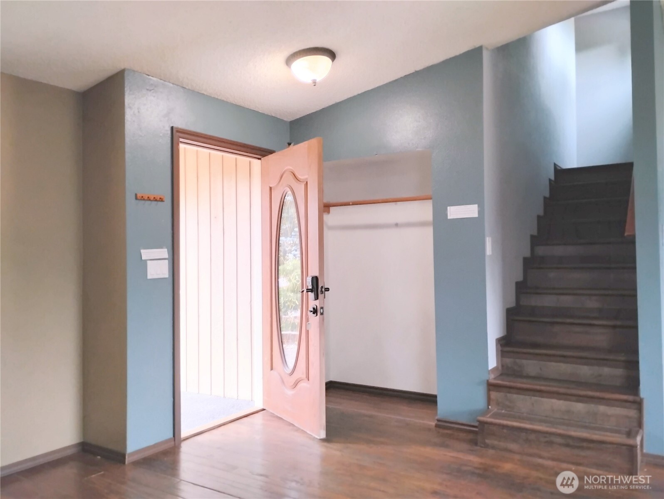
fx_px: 538
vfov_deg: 49.8
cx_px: 332
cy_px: 250
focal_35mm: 28
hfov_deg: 63.4
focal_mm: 4.26
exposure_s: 1/20
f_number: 1.8
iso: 3109
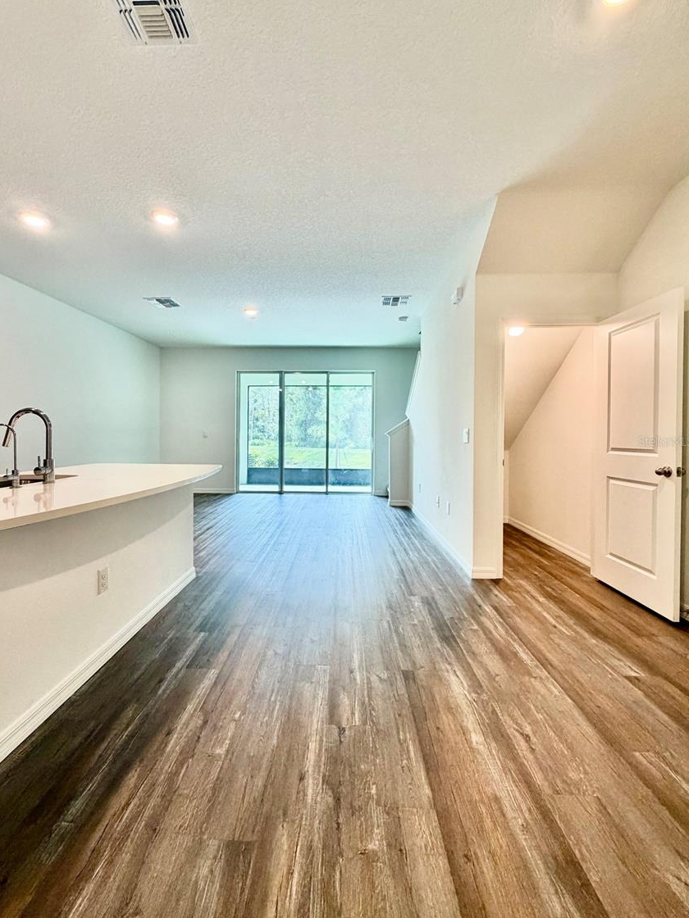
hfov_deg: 81.7
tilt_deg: -0.5
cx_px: 327
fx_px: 398
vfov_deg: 98.1
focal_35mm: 15
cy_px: 441
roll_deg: -0.7
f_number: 2.2
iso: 250
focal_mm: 2.22
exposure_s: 1/120
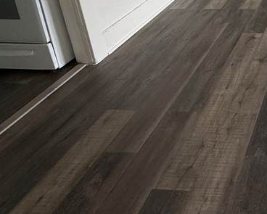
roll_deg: +0.1
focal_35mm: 38
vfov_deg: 31.1
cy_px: -60
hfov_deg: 35.8
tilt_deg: -15.0
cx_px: 331
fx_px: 301
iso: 80
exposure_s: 1/120
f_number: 2.2
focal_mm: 2.22
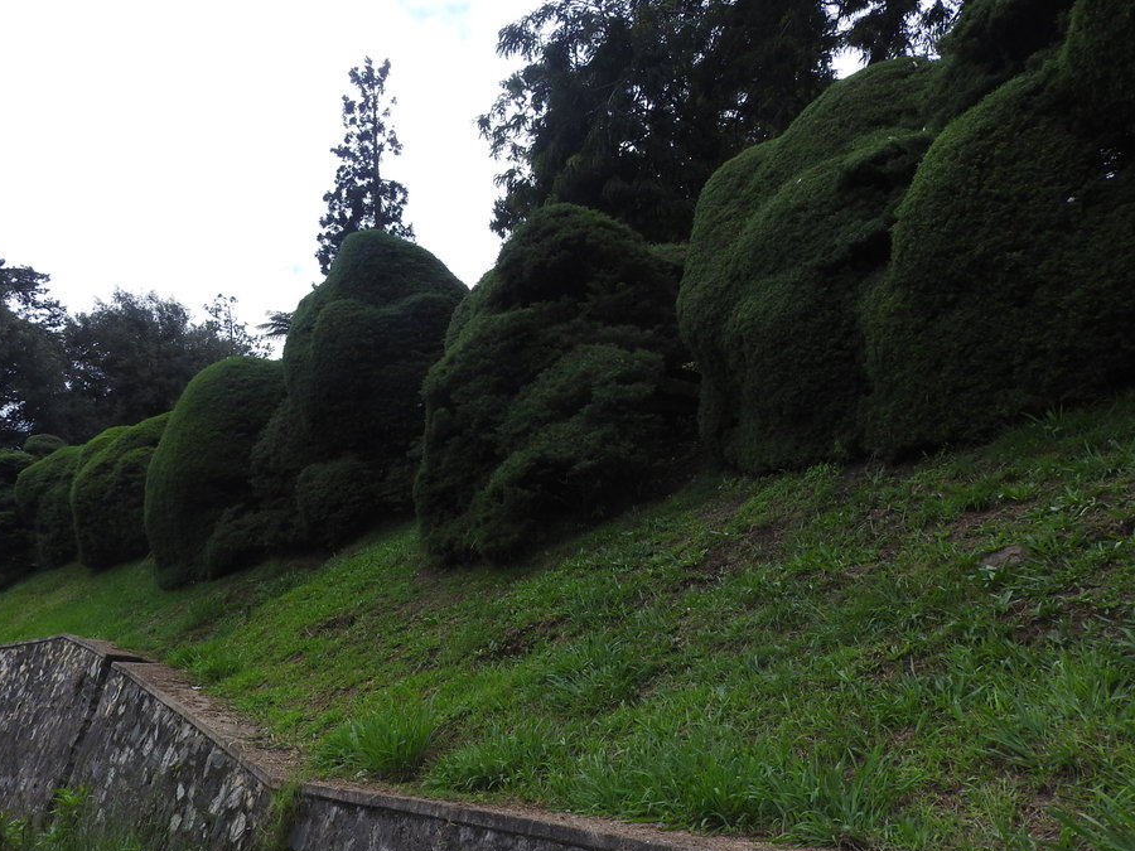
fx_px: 1049
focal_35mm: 32
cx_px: 460
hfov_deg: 56.4
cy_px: 425
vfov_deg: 44.2
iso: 100
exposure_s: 1/800
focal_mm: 4.3
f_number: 3.3
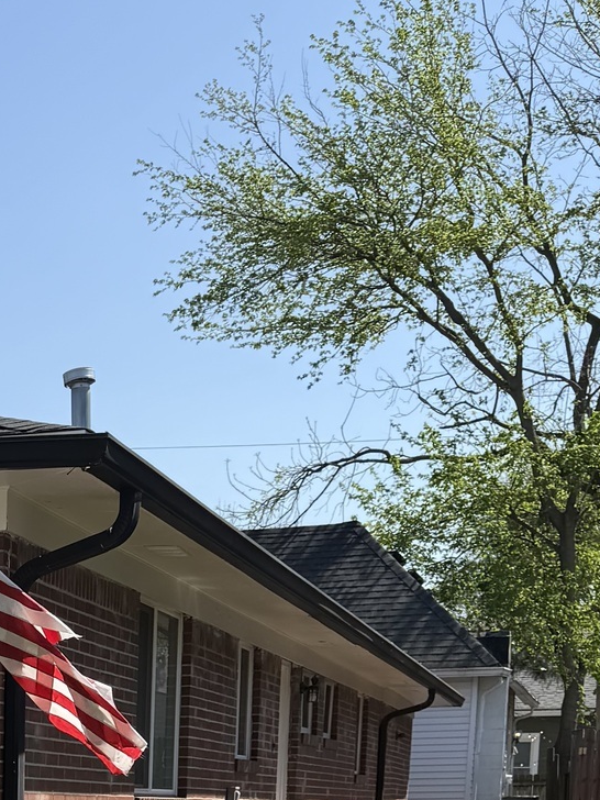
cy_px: 1045
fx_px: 1756
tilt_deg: -7.4
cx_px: -60
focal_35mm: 76
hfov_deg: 18.6
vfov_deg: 22.8
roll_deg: -0.9
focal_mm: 6.76
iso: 80
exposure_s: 1/3584
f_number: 1.78
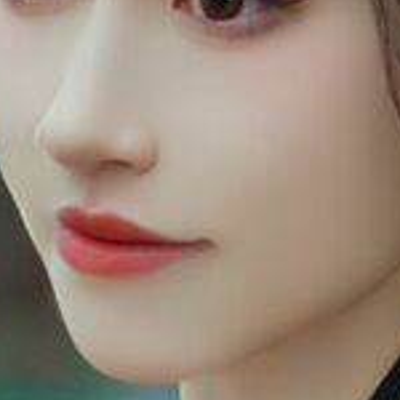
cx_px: -40
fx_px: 5818
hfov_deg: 3.9
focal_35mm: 445
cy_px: 633
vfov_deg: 3.9
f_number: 1.8
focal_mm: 50
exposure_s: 1/320
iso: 500
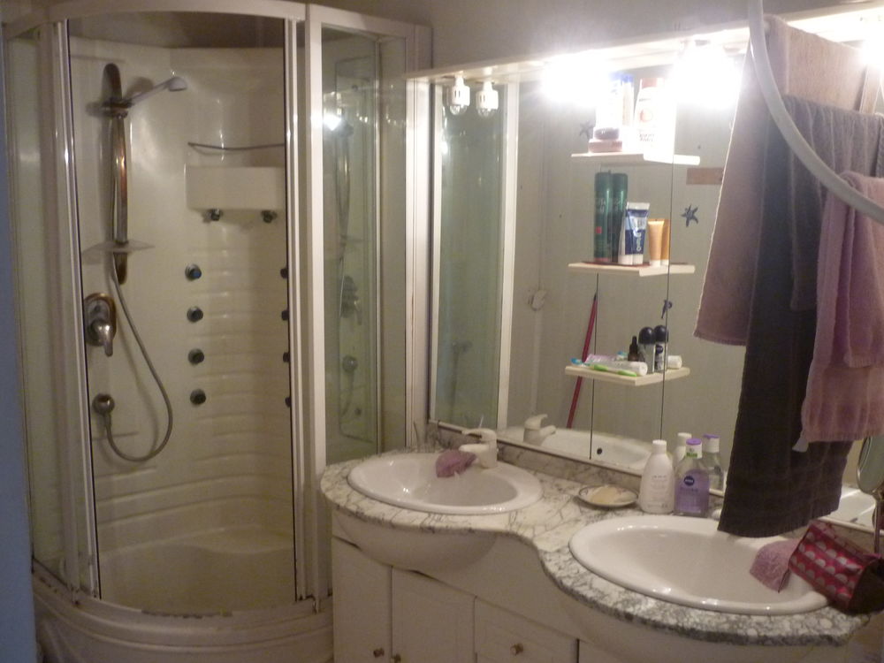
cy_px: 332
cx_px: 442
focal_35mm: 33
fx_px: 843
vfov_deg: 42.9
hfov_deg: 55.4
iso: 400
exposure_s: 1/30
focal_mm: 5.5
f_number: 2.8
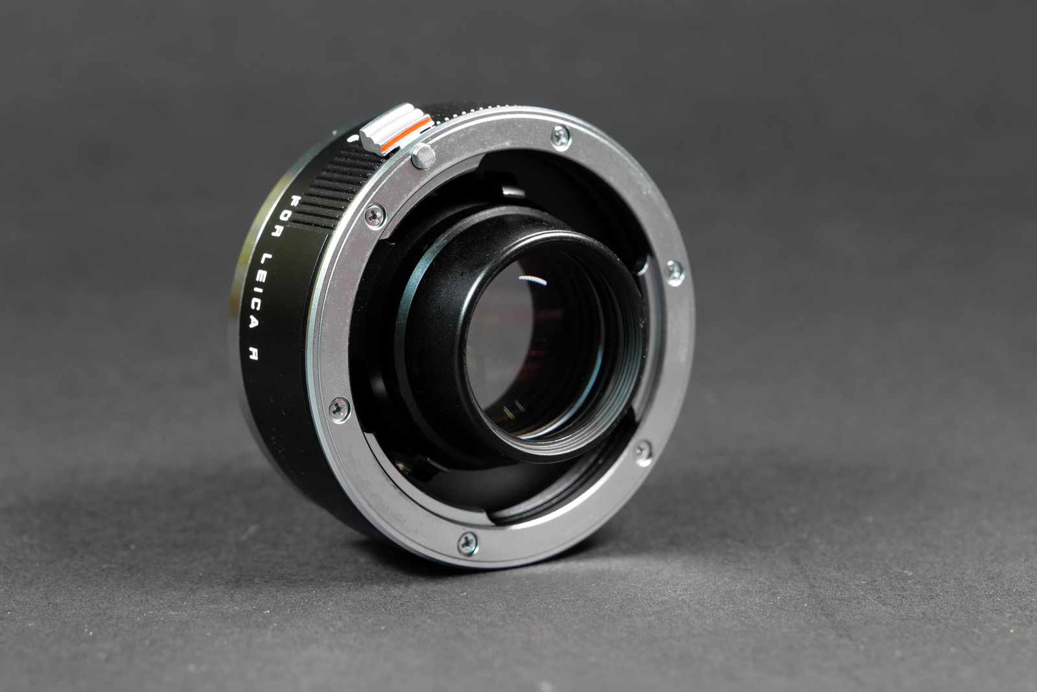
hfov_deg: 22.6
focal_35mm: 90
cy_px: 346
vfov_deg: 15.2
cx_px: 518
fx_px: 2593
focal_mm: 90
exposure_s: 1/1.67
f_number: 13
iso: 800
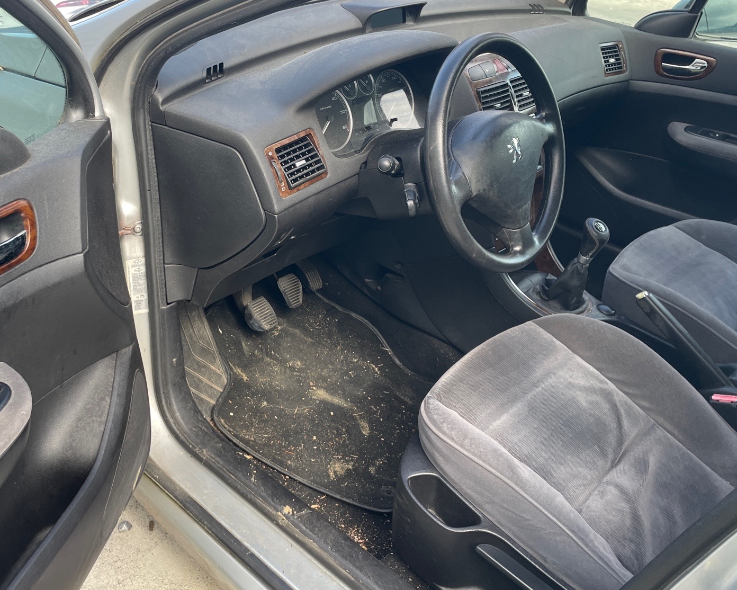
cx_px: 287
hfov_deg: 51.1
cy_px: 277
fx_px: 764
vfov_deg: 42.2
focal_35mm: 35
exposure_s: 1/157
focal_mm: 4.2
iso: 32
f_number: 1.6
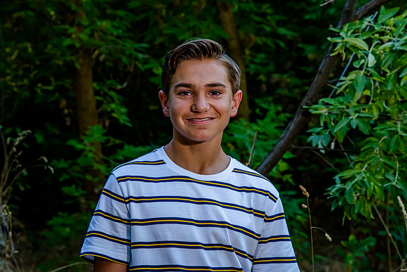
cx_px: 144
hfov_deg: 18.6
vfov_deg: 12.5
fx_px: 1241
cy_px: 96
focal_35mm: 110
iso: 800
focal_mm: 85
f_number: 6.3
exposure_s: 1/250
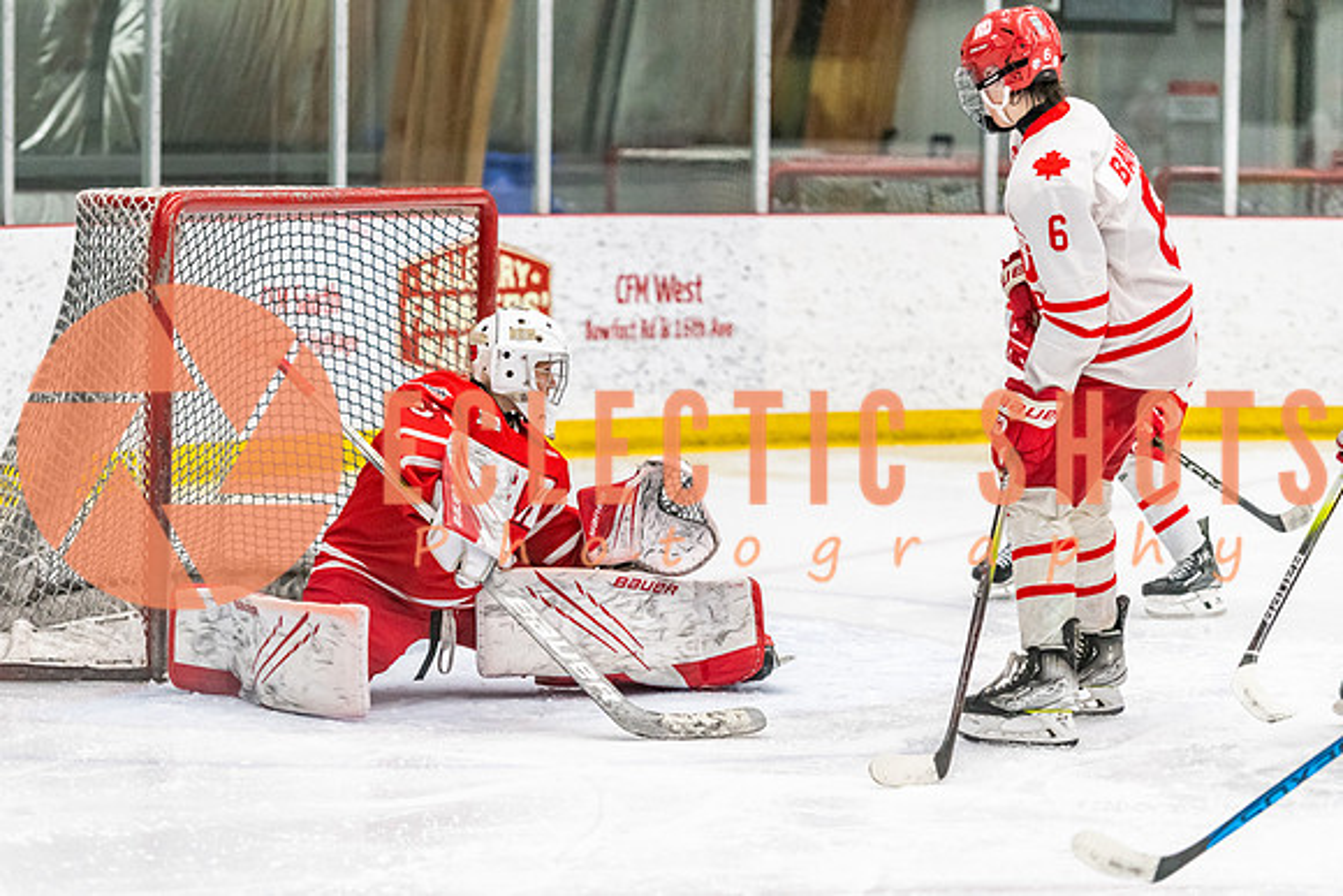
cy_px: 436
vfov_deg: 9.5
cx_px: 551
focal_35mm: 144
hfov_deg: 14.3
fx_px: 5367
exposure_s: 1/800
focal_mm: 122
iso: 4000
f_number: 2.8
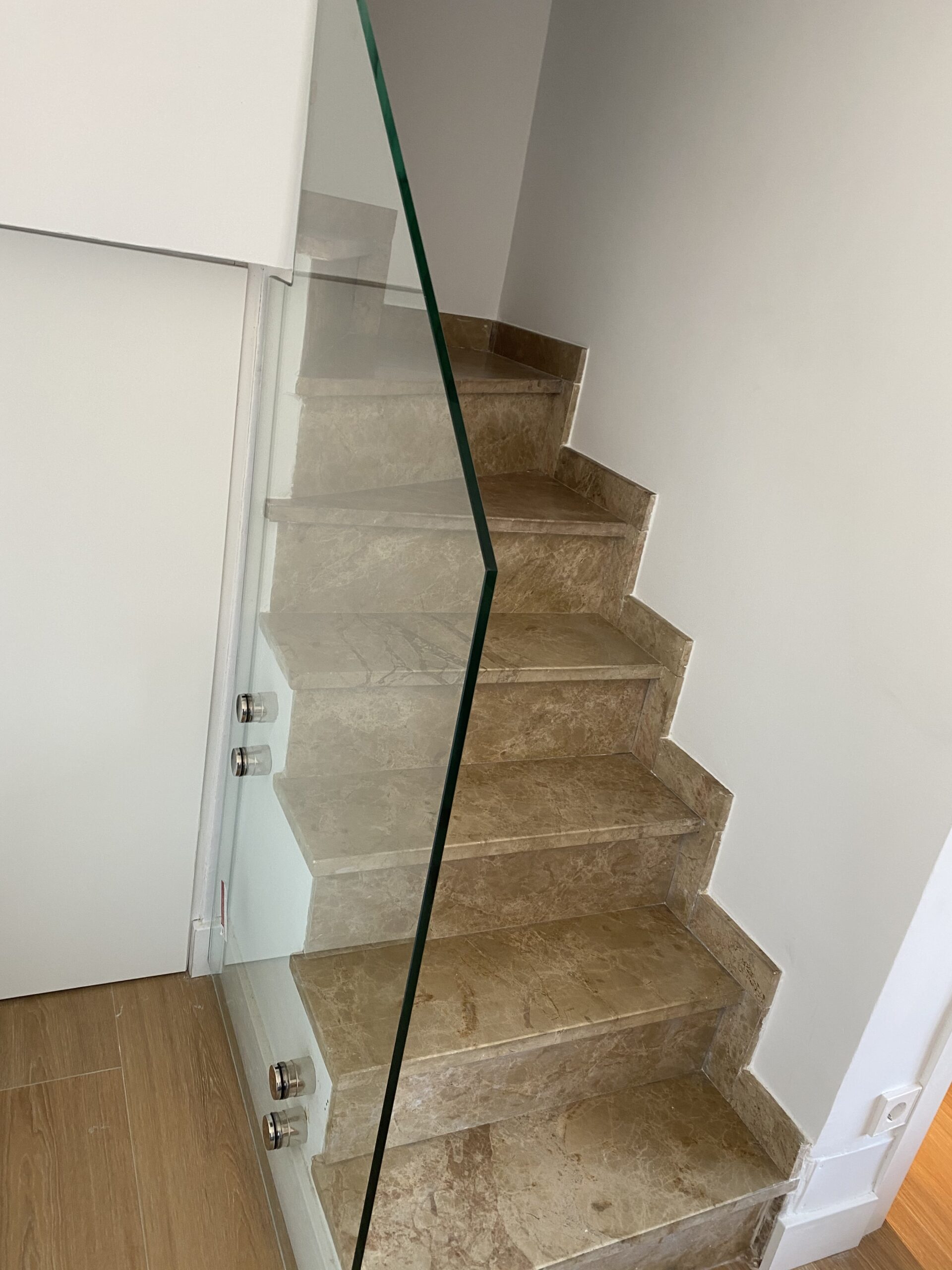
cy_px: 635
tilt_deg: -22.8
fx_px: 953
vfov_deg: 67.3
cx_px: 476
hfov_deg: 53.1
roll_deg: -10.9
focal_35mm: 26
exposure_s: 1/50
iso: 100
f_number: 1.8
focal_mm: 4.25
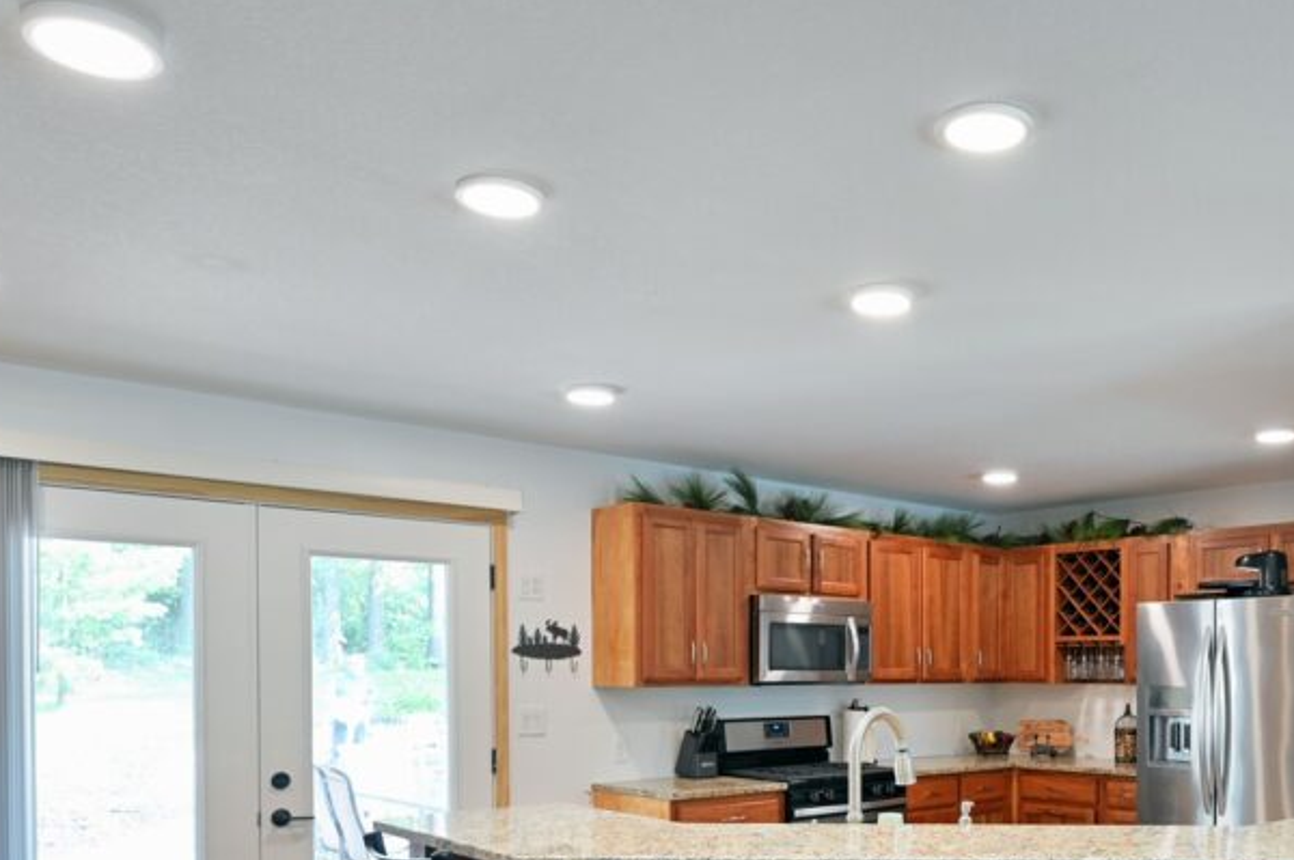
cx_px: 917
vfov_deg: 39.5
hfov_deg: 56.8
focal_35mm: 32
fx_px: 1149
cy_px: 679
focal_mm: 16
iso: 100
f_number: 5.6
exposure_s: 1/5
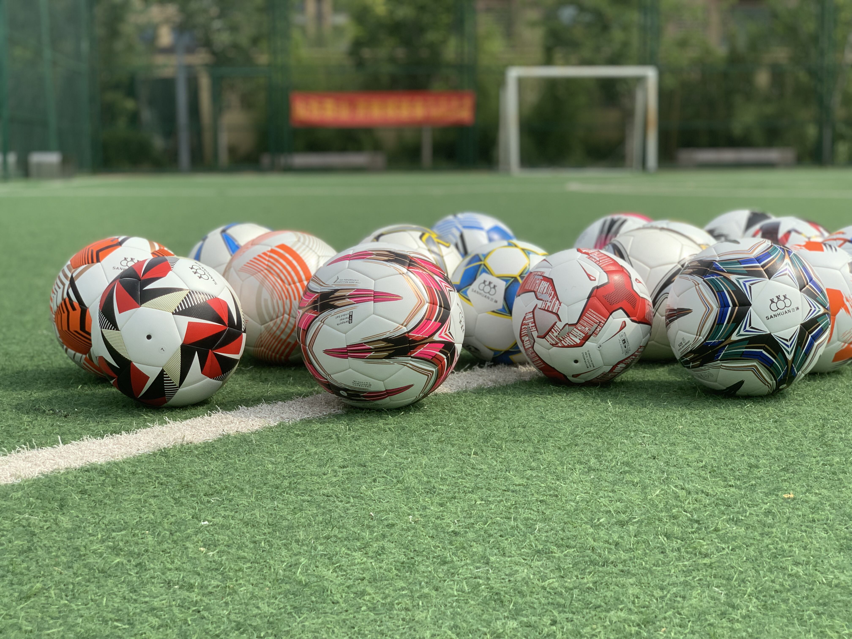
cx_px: 426
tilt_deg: -6.6
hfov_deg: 36.8
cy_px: 320
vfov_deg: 28.0
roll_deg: +0.0
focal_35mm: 52
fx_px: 1280
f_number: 2.4
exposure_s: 1/648
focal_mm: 6
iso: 16
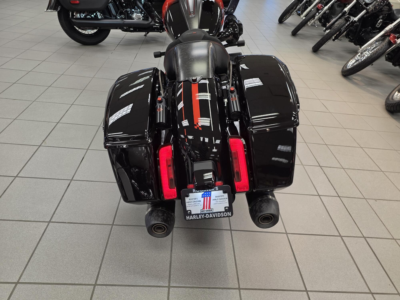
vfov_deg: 58.9
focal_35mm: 23
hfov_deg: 73.9
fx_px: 266
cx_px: 200
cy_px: 150
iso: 125
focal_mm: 6.25
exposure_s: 1/120
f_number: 1.7
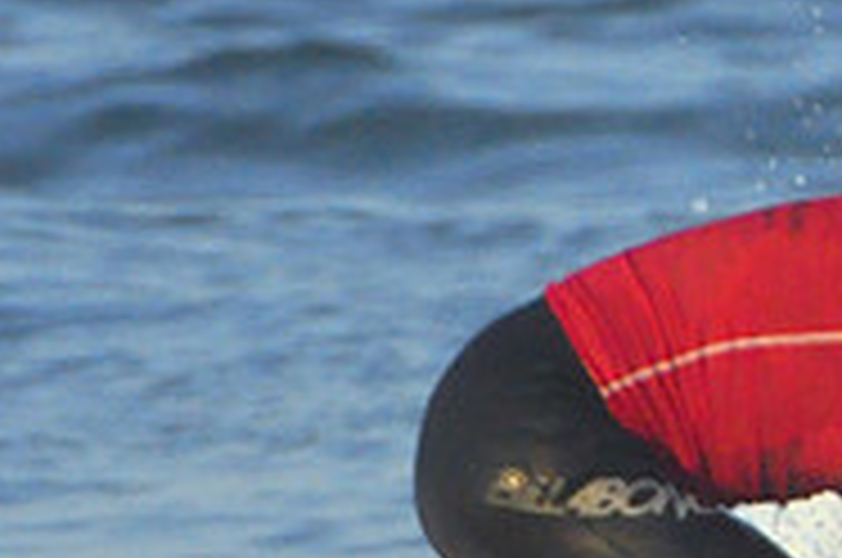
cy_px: 756
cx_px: 1049
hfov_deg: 0.8
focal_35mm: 2562
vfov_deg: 0.5
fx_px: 59819
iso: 1250
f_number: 8
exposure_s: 1/1250
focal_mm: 550
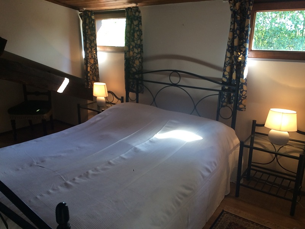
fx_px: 256
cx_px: 152
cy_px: 114
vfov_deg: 48.2
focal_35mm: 29
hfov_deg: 61.7
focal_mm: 4.15
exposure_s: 1/100
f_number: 2.2
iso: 100
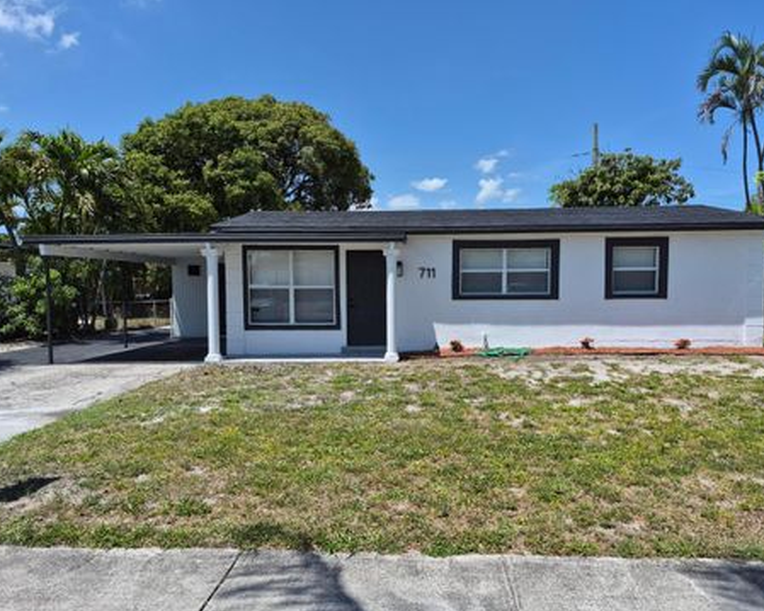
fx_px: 565
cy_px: 317
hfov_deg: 68.1
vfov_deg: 56.8
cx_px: 398
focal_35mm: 25
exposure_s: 1/6144
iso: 80
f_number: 1.8
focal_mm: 5.4
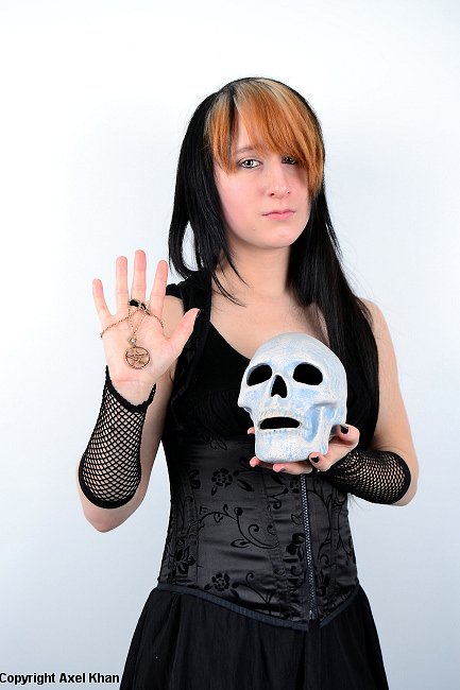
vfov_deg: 42.3
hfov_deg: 28.9
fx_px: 892
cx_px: 230
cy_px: 345
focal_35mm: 46
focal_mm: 31
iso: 100
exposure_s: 1/125
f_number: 5.6
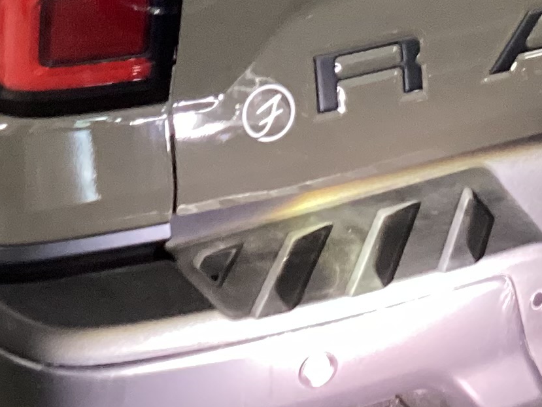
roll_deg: -0.8
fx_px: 1910
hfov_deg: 16.1
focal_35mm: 122
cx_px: 198
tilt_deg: -15.5
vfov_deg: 11.5
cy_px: -252
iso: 320
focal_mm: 3.3
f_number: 2.4
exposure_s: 1/40
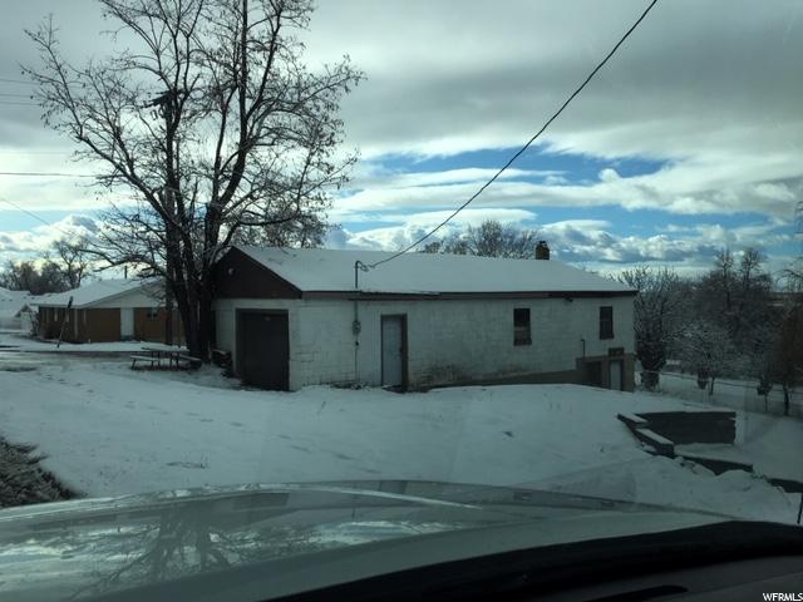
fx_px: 673
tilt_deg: -1.1
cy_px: 301
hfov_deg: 61.7
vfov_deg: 48.2
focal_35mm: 29
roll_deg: -0.9
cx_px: 402
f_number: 2.2
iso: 25
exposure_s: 1/2404
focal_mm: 4.15
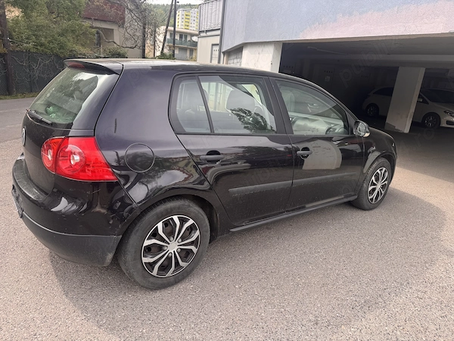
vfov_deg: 56.8
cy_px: 170
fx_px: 315
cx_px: 227
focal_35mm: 24
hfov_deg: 71.6
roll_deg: -4.9
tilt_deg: -16.5
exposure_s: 1/938
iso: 80
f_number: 1.78
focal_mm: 6.76
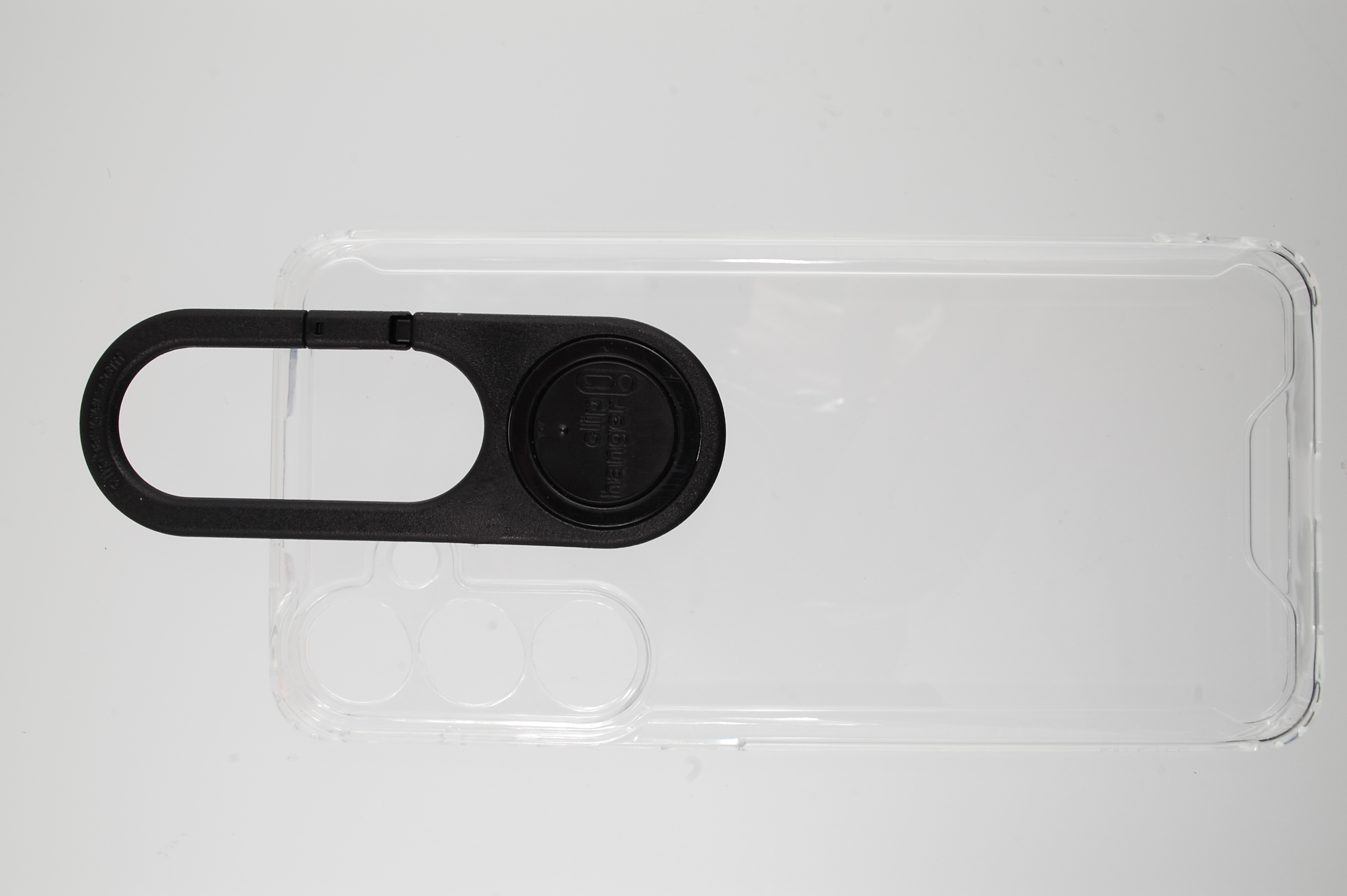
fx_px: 1346
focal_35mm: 36
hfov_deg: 53.2
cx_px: 674
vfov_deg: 36.8
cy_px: 448
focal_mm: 24
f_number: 13
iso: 200
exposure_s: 1/160
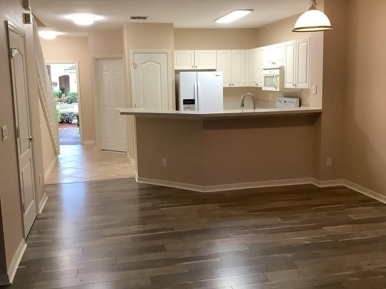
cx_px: 191
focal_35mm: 37
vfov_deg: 38.6
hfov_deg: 50.2
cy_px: 134
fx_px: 412
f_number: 2.4
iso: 200
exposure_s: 1/60
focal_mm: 3.3
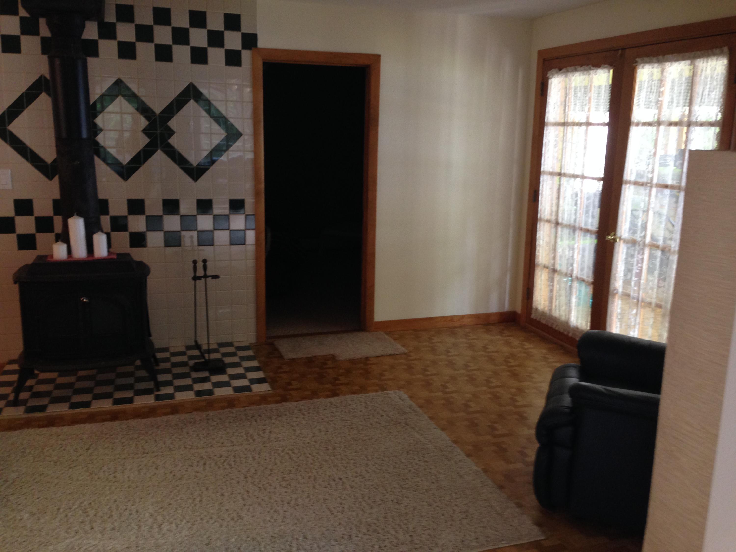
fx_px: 702
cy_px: 276
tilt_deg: -10.5
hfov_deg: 55.4
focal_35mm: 33
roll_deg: -1.1
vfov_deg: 42.9
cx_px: 368
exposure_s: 1/20
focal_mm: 4.12
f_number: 2.4
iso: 125
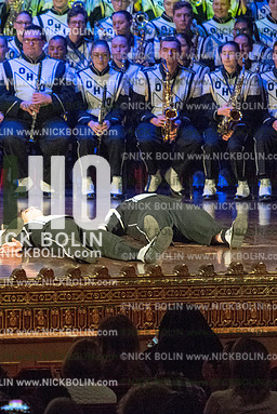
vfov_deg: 5.7
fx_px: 4182
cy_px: 206
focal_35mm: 363
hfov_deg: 3.8
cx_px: 34
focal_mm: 240
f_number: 5.6
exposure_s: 1/320
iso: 8000
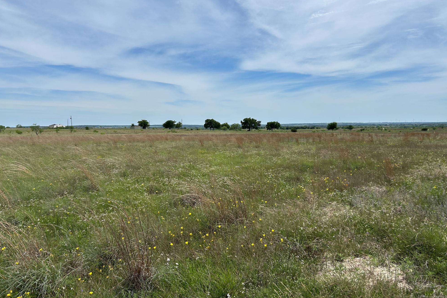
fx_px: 348
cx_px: 226
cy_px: 139
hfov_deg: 65.5
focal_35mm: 28
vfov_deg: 46.4
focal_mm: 5.7
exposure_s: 1/7463
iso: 50
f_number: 1.5
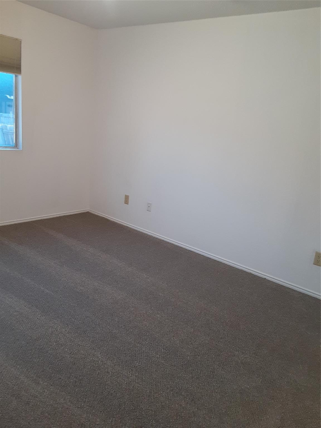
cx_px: 160
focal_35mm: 27
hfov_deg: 51.4
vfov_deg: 65.3
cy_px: 214
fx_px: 334
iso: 160
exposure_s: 1/60
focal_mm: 2.91
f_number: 1.9
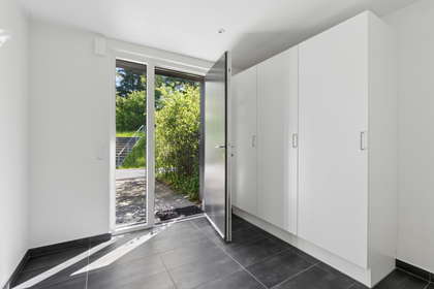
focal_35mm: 15
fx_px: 181
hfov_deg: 100.4
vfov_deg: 77.3
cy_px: 144
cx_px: 217
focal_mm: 10
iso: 500
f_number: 8
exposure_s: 1/125
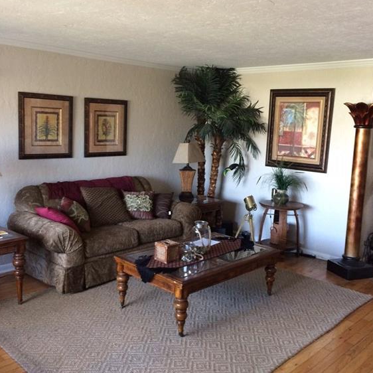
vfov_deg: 47.2
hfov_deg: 47.2
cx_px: 186
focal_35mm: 35
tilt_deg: -8.9
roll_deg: -0.1
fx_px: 427
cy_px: 193
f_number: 2.2
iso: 200
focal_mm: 4.15
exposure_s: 1/30
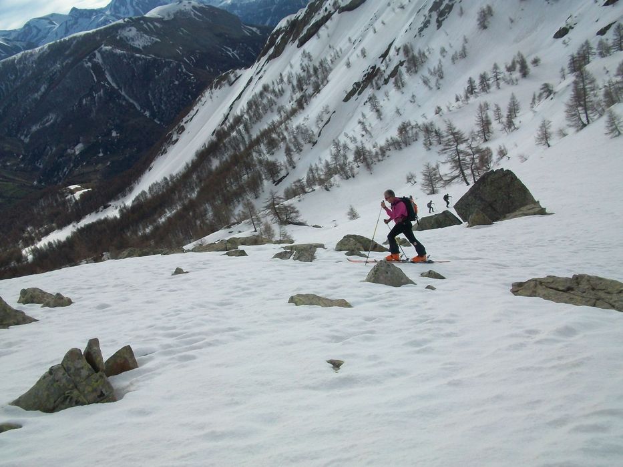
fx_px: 612
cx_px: 312
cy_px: 234
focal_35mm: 34
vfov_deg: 41.8
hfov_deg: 54.0
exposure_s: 1/800
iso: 80
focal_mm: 5.7
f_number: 5.5
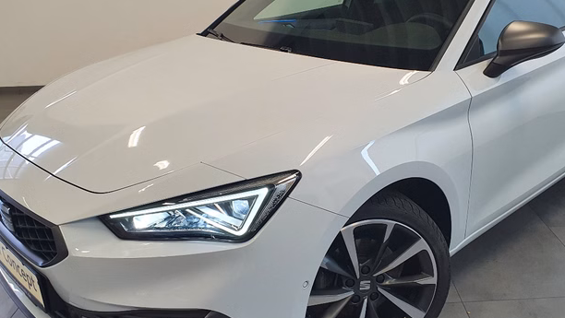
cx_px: 331
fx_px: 555
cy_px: 151
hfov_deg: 53.7
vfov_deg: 32.0
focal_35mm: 37
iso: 160
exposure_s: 1/50
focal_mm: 4.32
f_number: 2.4
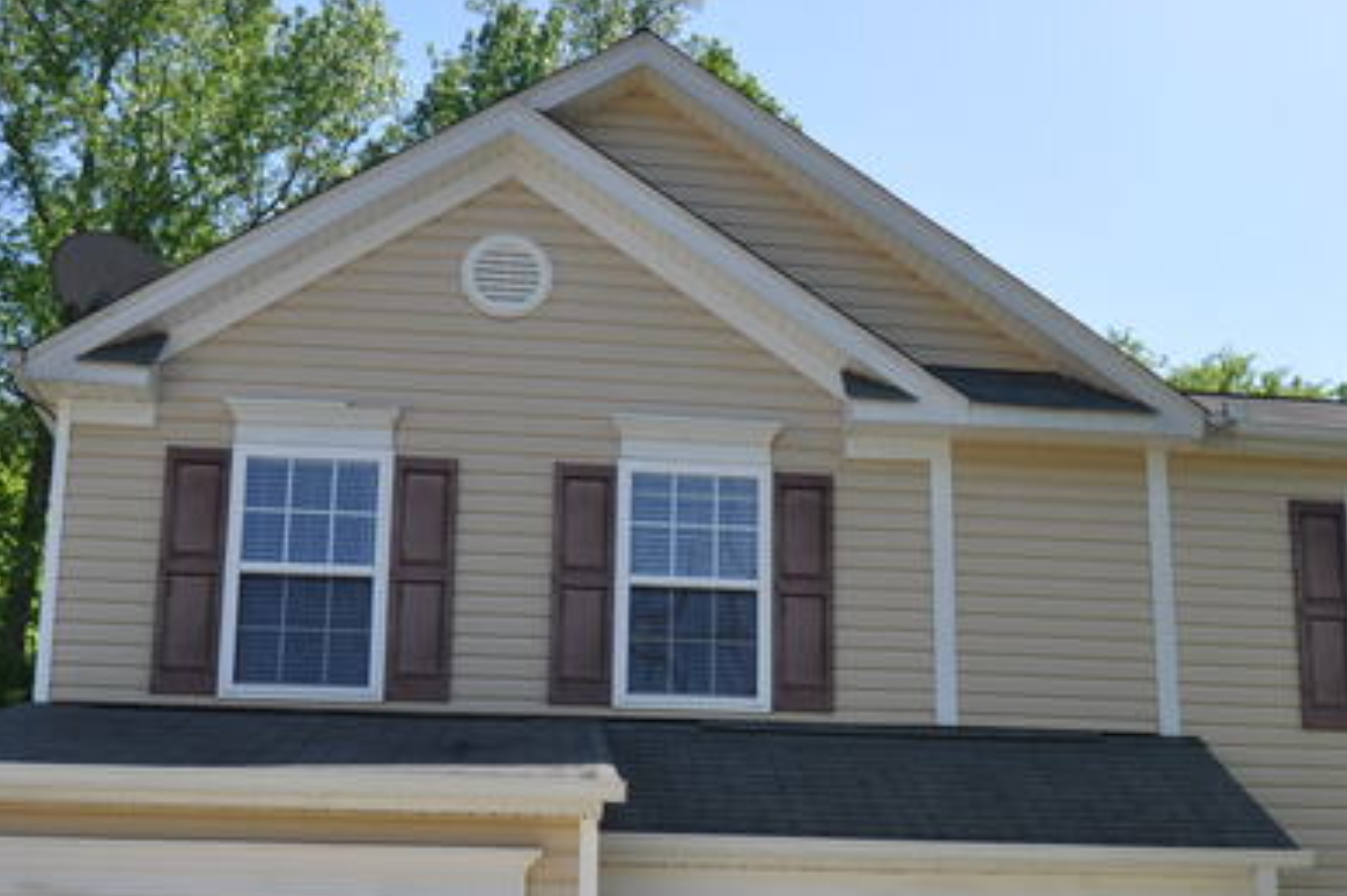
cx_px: 802
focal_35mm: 68
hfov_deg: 29.6
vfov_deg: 19.7
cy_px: 741
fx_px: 2542
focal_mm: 22
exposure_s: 1/320
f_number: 9
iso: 200
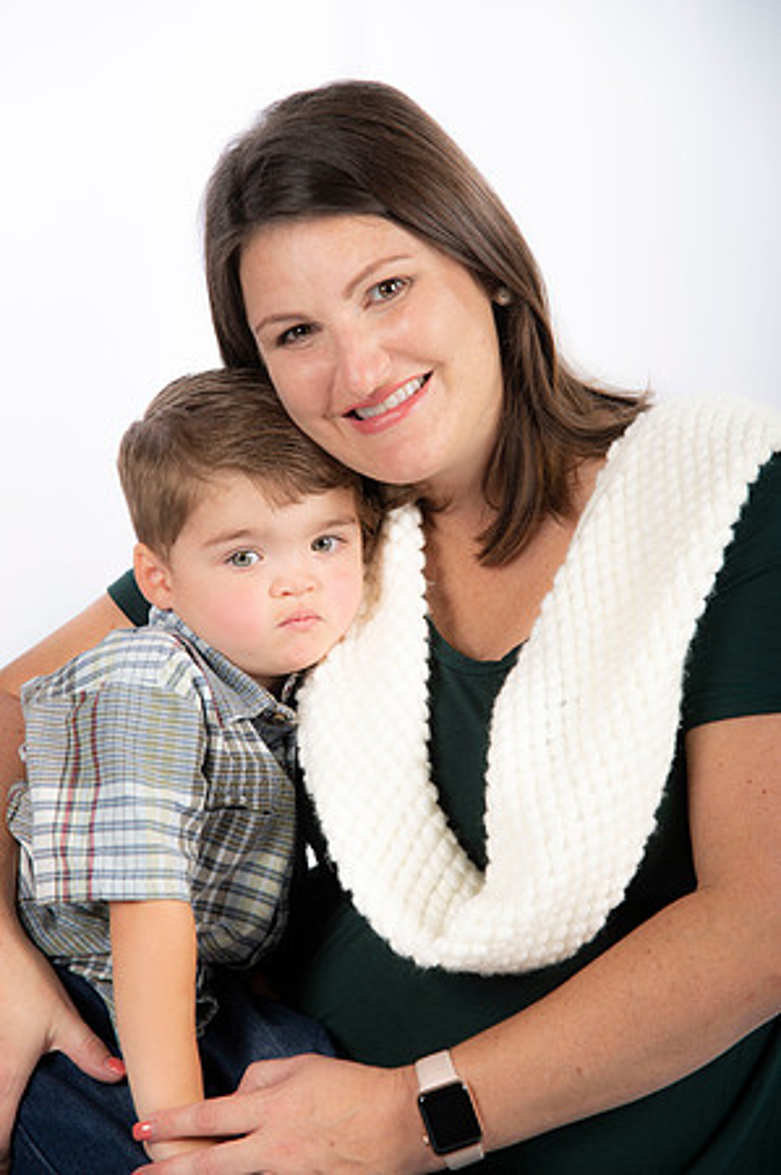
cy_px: 588
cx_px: 390
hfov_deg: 12.2
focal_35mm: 112
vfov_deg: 18.3
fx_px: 3653
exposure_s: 1/200
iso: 100
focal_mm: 112
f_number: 5.6
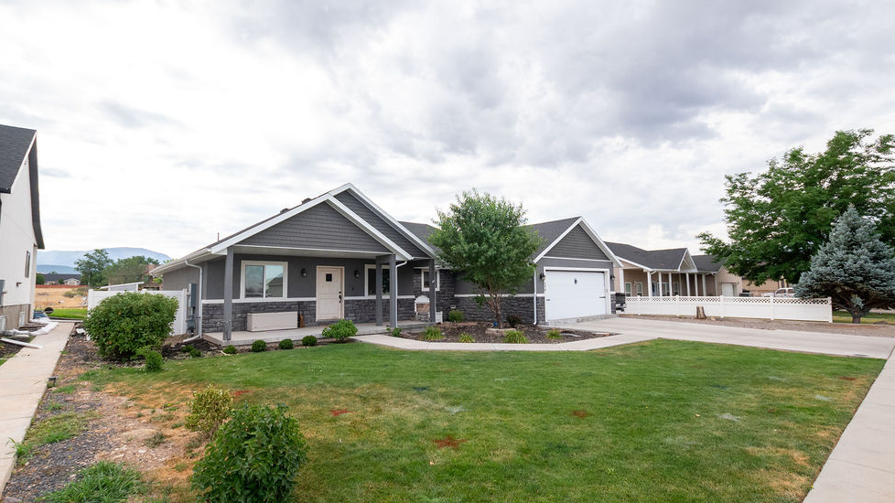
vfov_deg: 63.9
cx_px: 448
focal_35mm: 17
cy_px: 252
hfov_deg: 95.9
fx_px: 403
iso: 200
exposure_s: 1/500
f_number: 5
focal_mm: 10
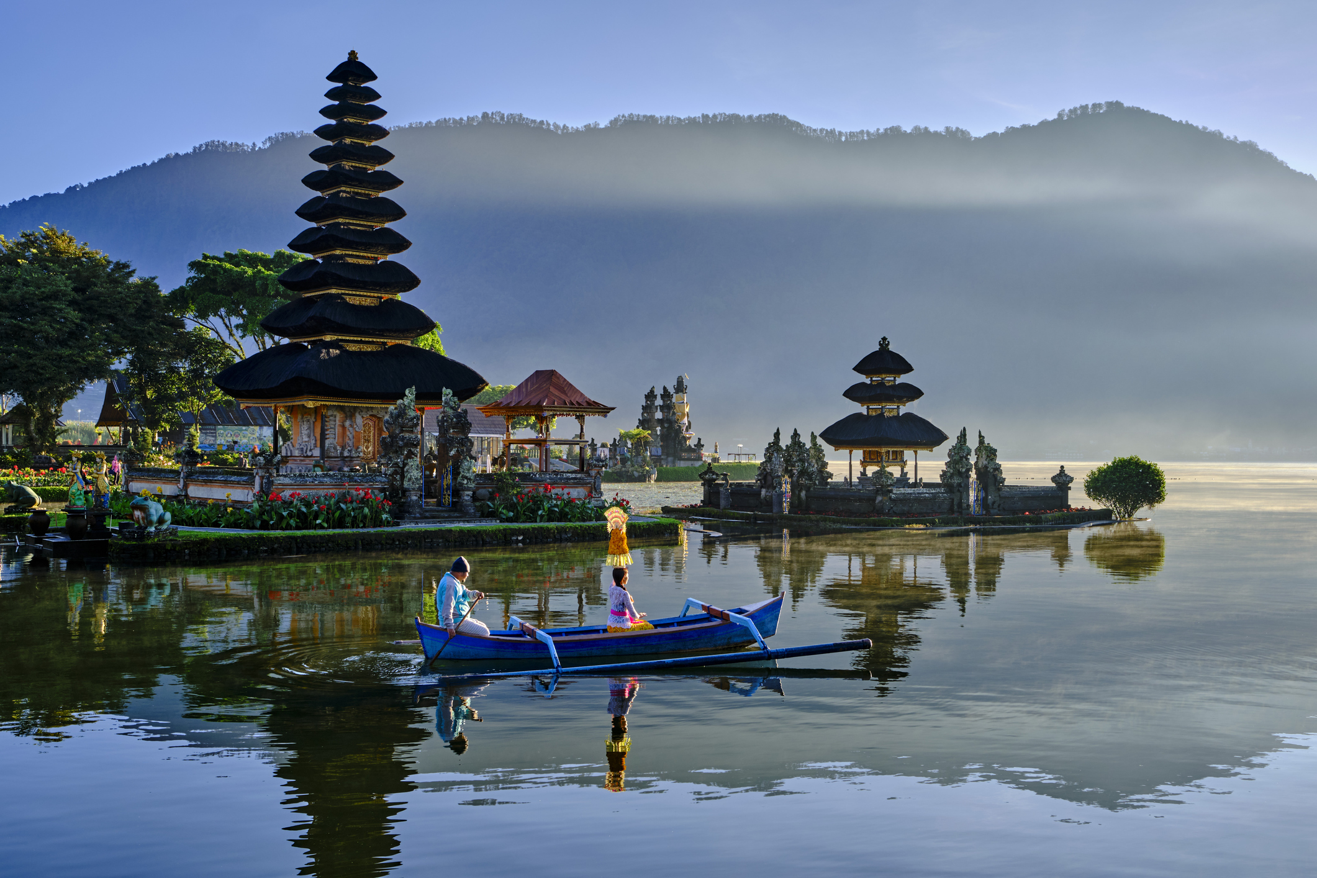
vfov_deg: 35.9
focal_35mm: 37
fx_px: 1353
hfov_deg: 51.9
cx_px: 658
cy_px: 439
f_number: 7.1
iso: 160
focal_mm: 24.9
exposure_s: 1/125
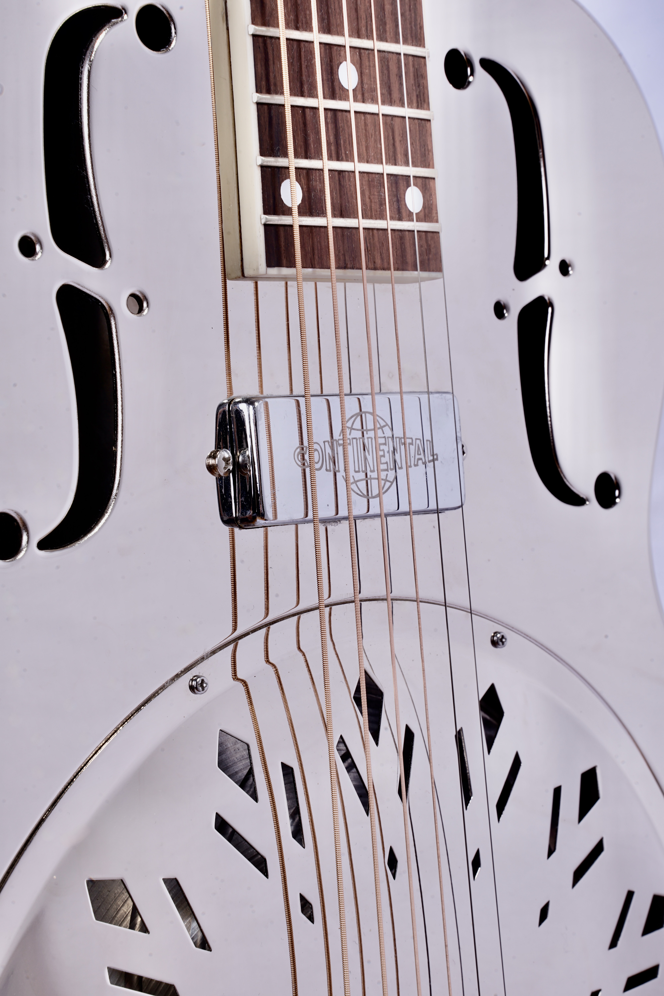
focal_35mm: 75
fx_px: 2075
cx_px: 332
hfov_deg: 18.2
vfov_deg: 27.0
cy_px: 498
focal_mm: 75
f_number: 22
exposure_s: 1/50
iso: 100
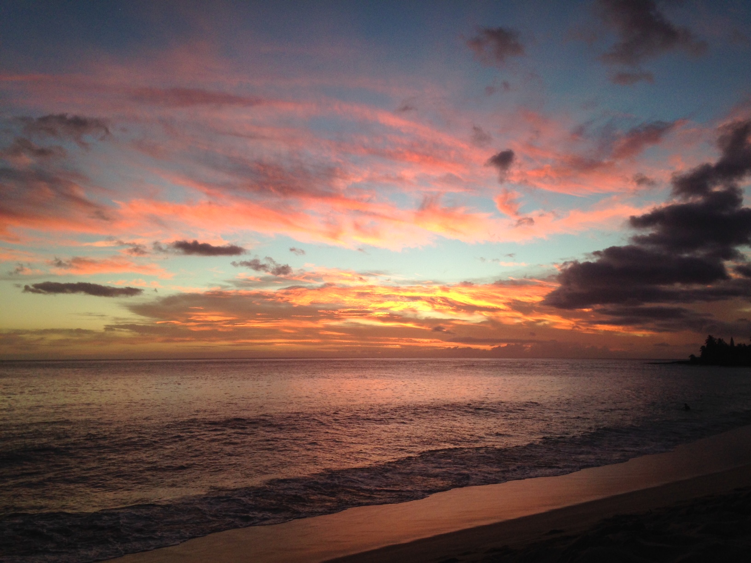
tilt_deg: +6.0
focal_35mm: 33
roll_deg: +0.1
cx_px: 376
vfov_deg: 42.9
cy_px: 282
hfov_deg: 55.4
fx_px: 716
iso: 64
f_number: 2.4
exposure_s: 1/120
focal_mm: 4.12
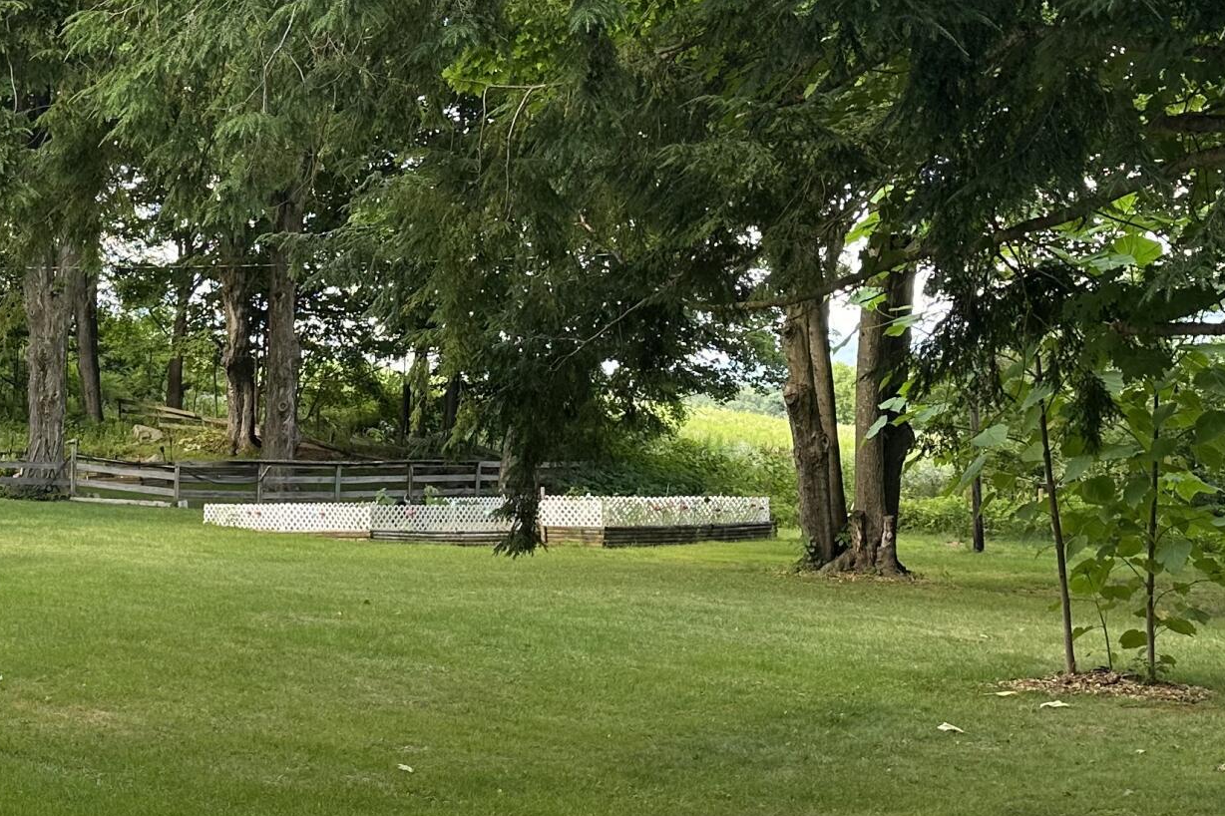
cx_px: 224
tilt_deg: +4.8
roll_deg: +1.2
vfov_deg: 22.2
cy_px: 339
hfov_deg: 31.9
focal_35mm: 61
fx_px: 2075
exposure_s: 1/381
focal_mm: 6.86
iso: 80
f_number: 1.78
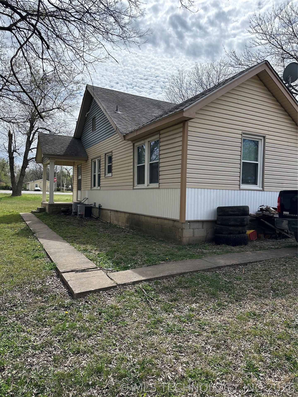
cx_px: 149
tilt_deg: -2.3
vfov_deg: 71.6
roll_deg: -3.8
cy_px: 198
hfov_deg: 56.8
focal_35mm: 24
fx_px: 275
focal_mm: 6.86
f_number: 1.78
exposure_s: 1/4348
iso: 80
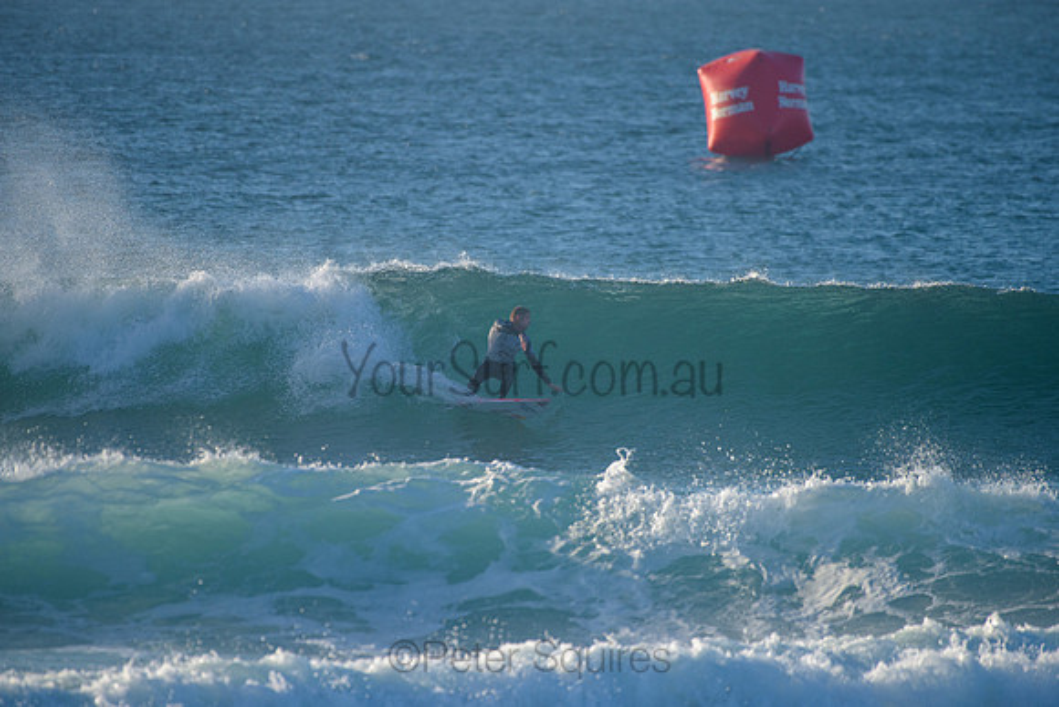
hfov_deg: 3.8
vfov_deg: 2.5
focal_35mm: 540
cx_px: 531
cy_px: 337
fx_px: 15878
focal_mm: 500
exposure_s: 1/2000
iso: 400
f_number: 5.6
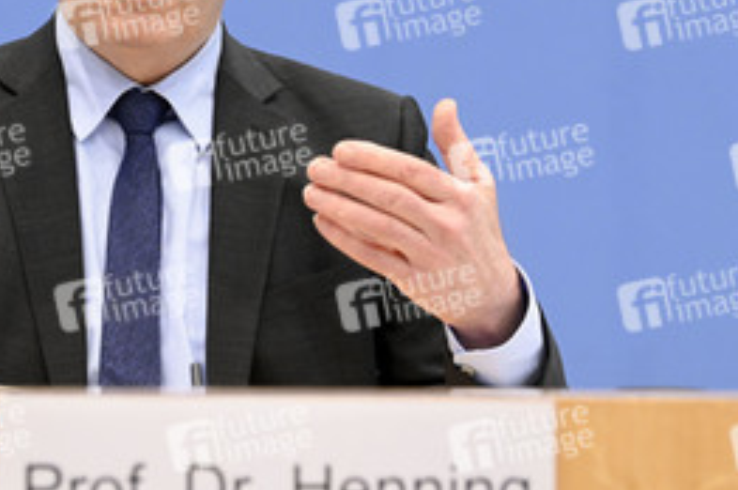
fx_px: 3030
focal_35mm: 148
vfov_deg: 9.2
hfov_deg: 13.8
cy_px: 87
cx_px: 165
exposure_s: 1/400
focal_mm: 86
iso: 3200
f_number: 5
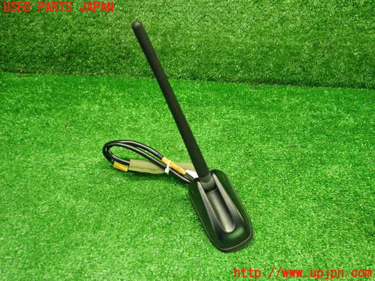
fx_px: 390
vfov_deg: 39.7
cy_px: 140
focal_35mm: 36
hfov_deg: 51.4
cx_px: 188
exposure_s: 1/40
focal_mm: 6.37
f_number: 2.5
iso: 320
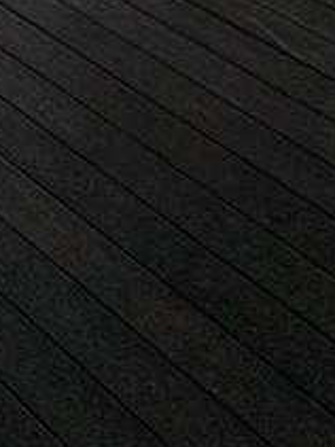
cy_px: -616
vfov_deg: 15.4
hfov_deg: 16.2
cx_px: -354
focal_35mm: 68
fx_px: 878
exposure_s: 1/980
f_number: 2.2
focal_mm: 2.22
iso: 64
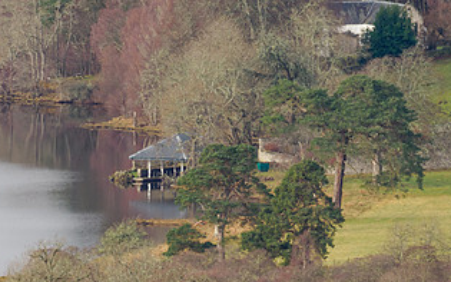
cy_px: 270
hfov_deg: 1.2
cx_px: 71
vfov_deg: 0.8
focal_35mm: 1728
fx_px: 21243
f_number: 5.6
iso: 200
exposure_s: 1/160
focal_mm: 420
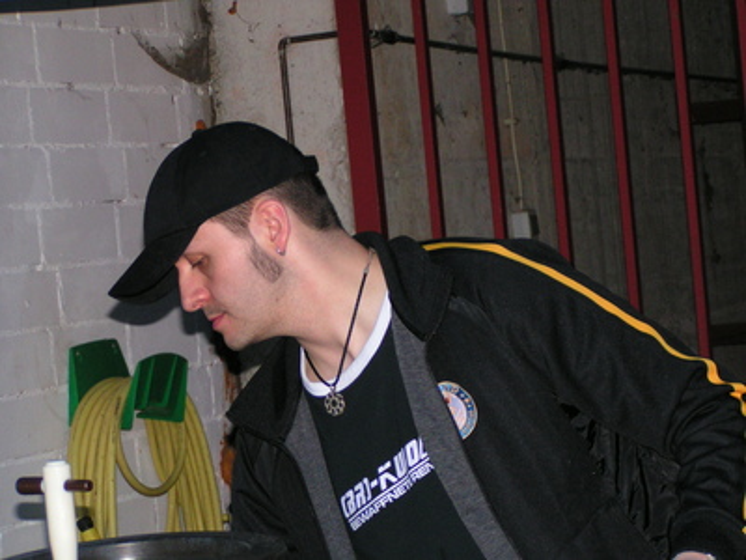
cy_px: 280
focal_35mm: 108
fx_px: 2327
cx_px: 373
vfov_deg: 13.7
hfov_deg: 18.2
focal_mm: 16.6
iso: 200
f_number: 3.5
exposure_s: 1/125
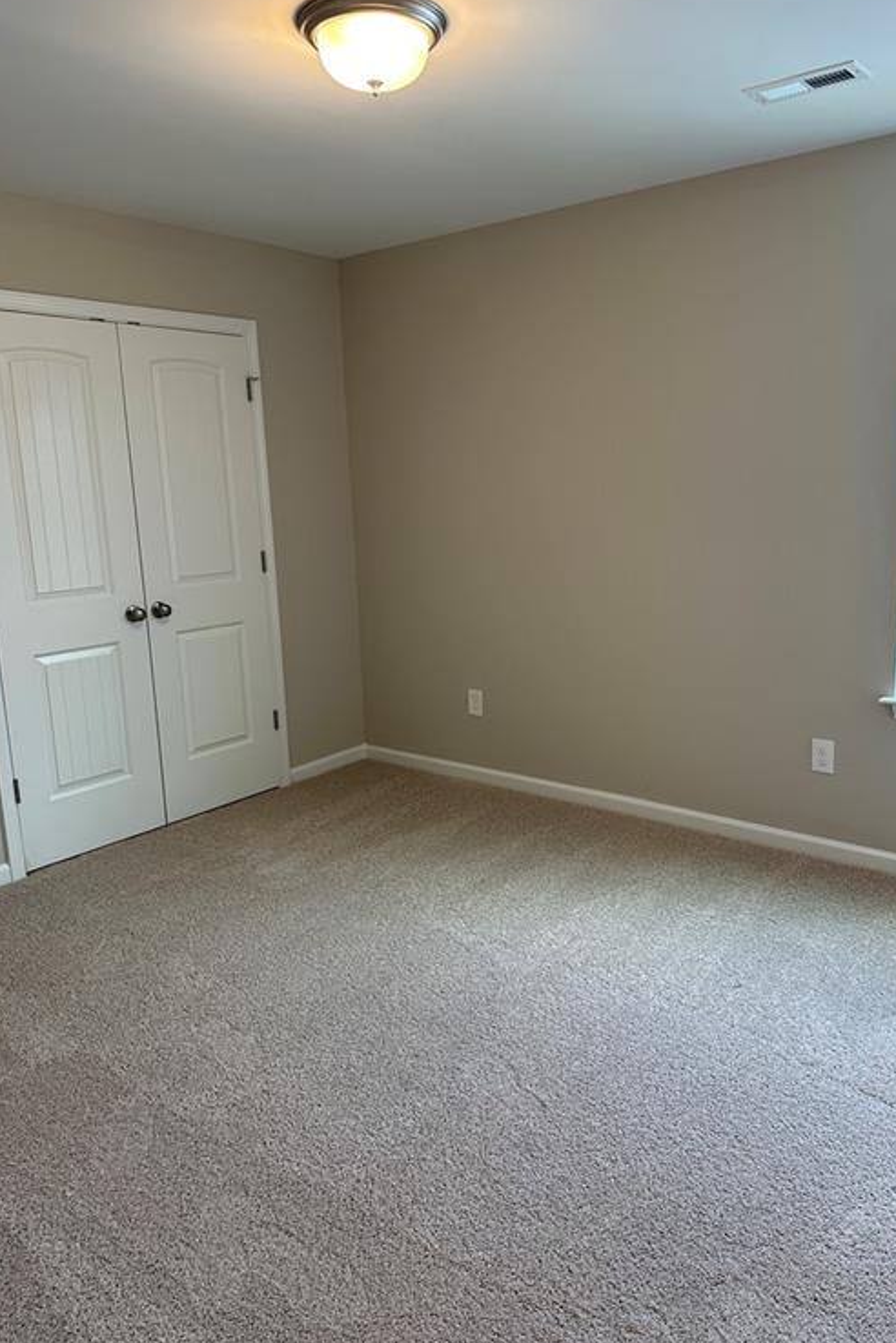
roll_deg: +1.0
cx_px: 477
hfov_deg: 49.6
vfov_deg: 69.4
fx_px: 970
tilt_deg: -10.2
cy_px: 672
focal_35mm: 26
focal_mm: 6.86
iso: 125
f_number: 1.78
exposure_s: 1/120
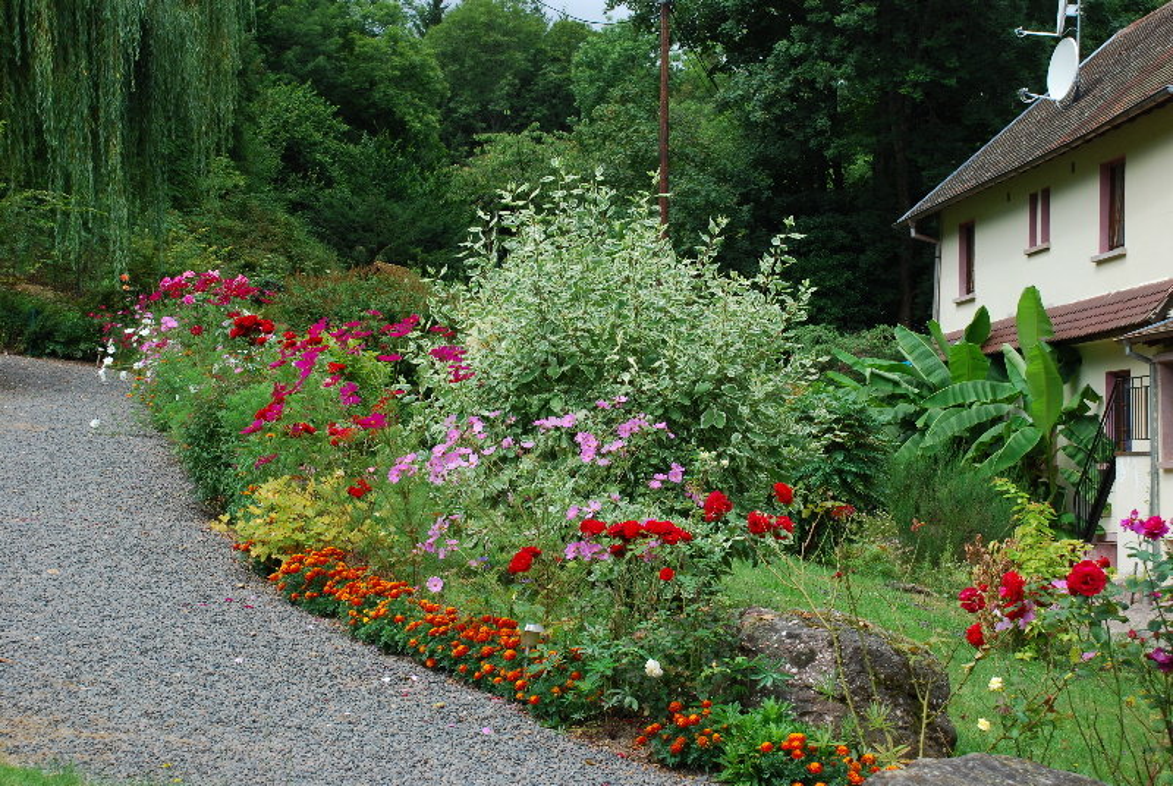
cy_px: 393
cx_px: 586
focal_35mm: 72
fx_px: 2349
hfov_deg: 28.0
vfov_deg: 19.0
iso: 200
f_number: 8
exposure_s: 1/200
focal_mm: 48
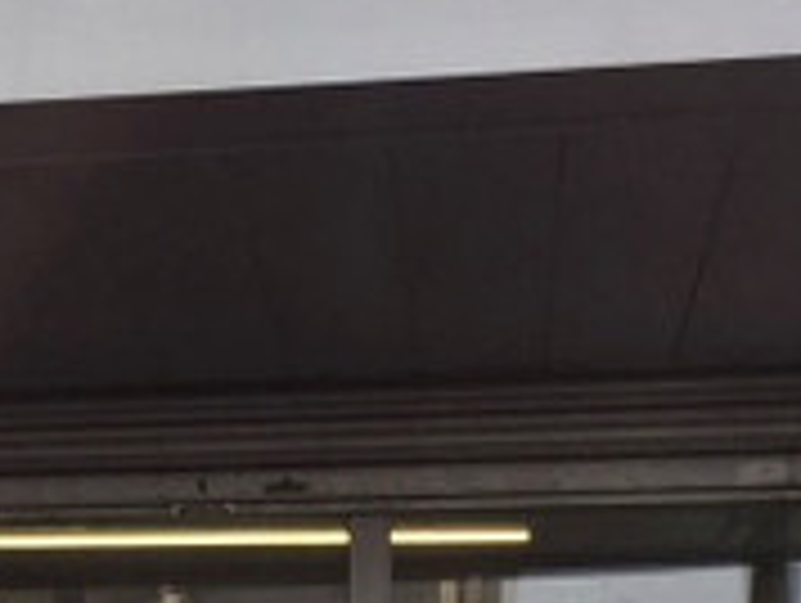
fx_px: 3012
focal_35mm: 130
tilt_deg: +5.0
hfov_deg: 14.2
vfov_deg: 11.3
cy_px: 670
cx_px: -382
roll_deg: -2.3
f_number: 2.2
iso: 32
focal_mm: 4.15
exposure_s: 1/412
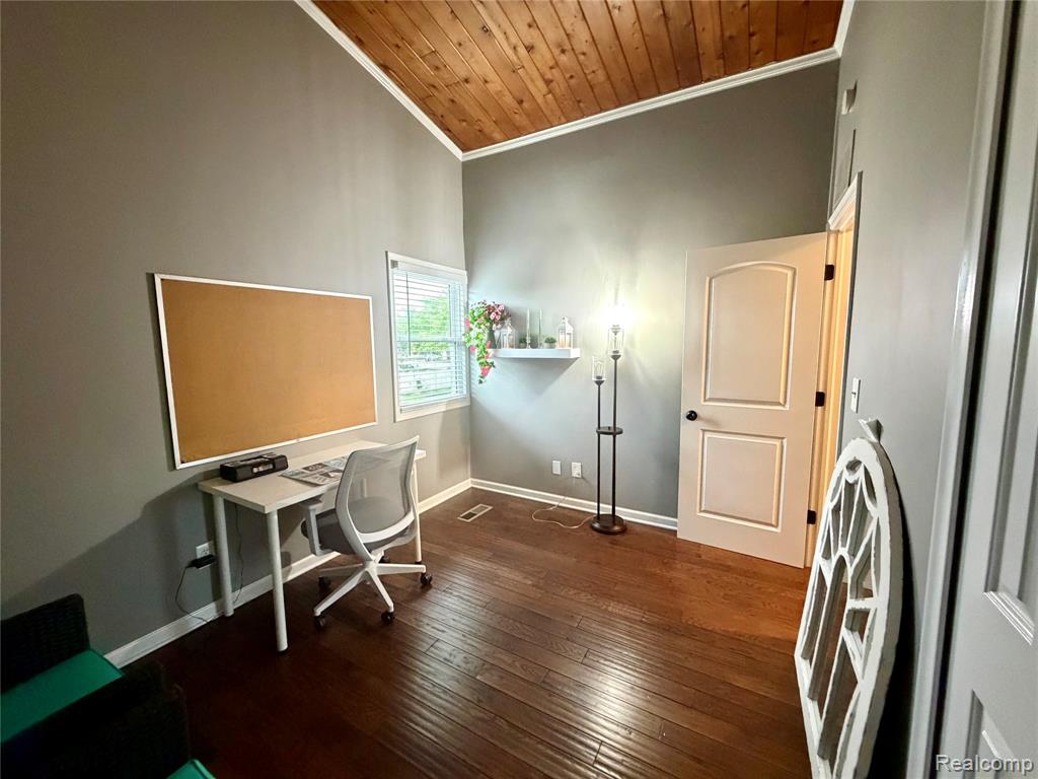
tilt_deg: -6.1
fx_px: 420
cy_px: 390
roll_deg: +0.3
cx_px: 519
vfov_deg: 85.7
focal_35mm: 14
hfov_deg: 102.1
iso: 1000
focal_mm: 2.22
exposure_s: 1/60
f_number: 2.2
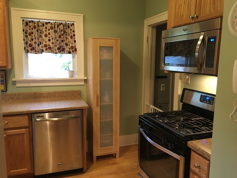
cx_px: 118
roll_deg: -1.7
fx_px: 199
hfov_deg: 61.7
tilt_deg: -8.2
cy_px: 89
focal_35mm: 29
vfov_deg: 48.2
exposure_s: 1/20
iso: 200
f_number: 2.2
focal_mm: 4.15
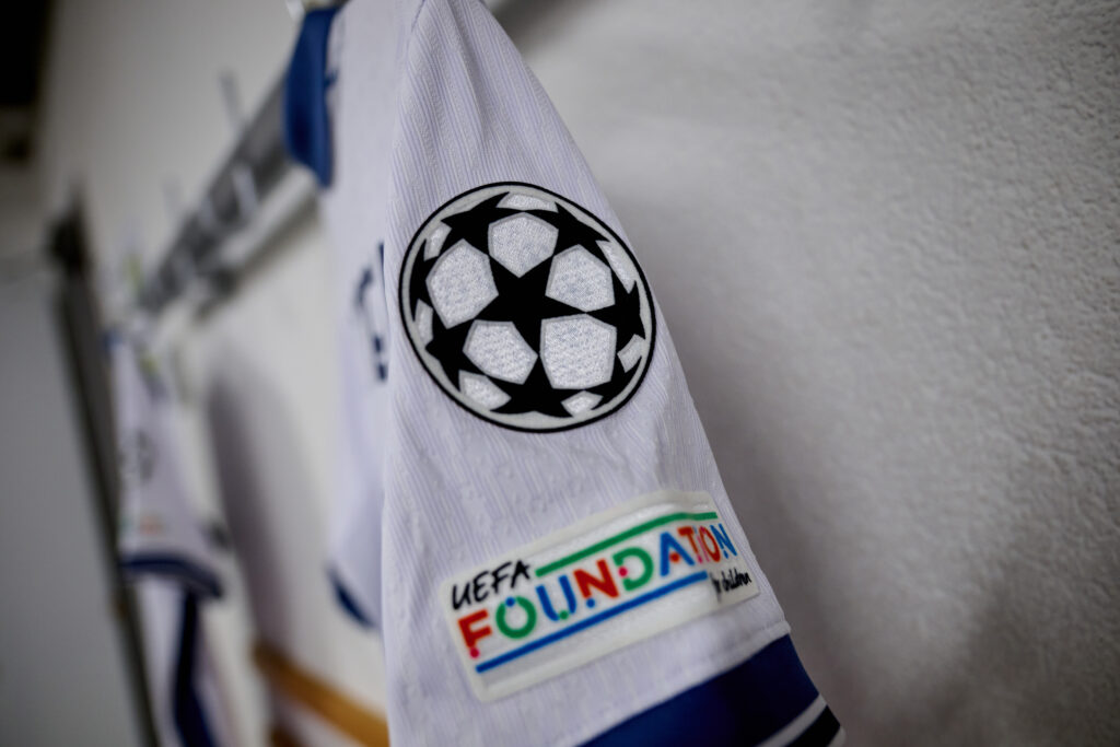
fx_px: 793
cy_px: 374
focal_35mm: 26
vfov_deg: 50.4
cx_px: 560
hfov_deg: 70.4
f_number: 2.8
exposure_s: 1/100
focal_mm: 25.5
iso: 400
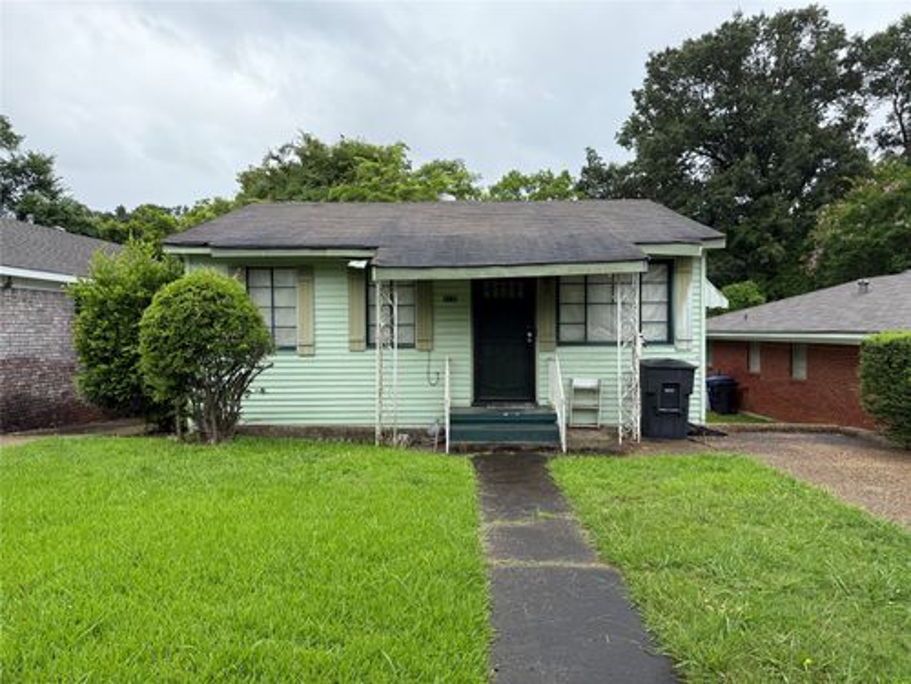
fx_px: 632
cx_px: 456
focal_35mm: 24
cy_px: 342
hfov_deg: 71.6
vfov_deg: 56.8
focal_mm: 6.76
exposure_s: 1/1437
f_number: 1.78
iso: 100
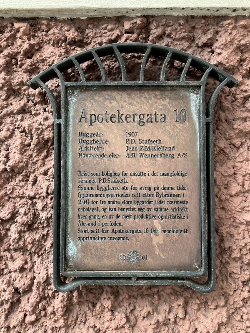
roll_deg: -0.5
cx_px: 125
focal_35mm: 28
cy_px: 166
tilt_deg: +2.8
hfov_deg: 49.7
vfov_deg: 63.4
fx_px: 270
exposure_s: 1/121
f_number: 1.8
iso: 40
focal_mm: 3.99
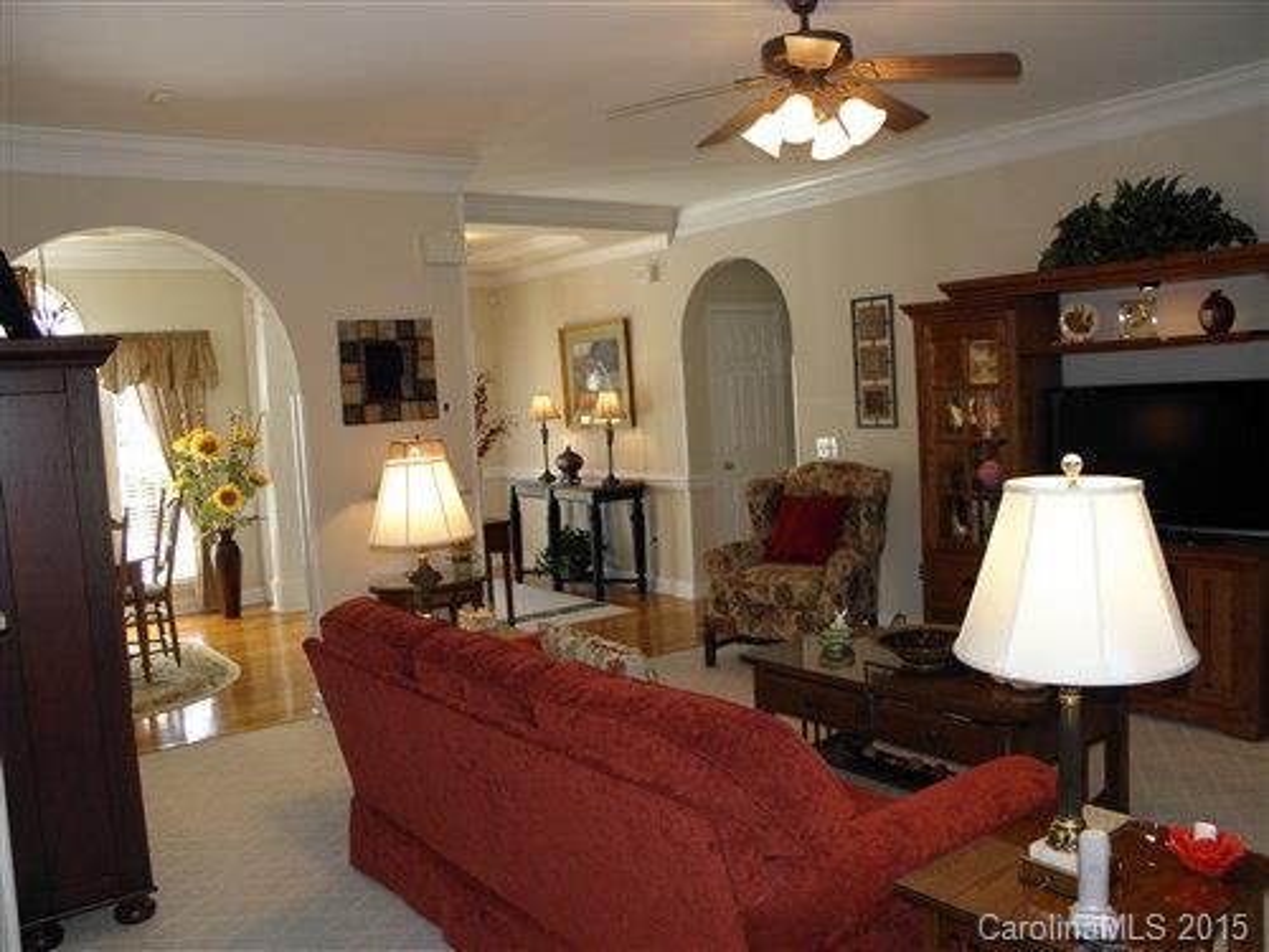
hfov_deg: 63.4
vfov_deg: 49.7
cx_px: 634
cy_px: 476
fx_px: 1026
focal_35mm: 28
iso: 125
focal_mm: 5
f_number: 3.5
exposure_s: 1/30
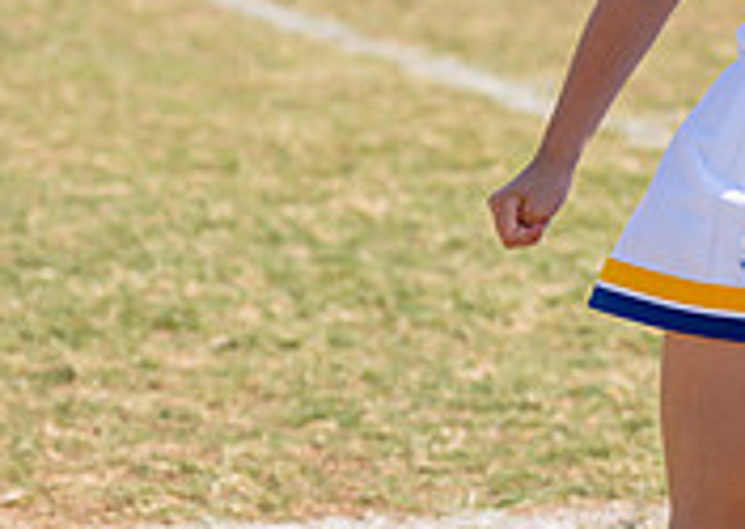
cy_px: -4
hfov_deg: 7.3
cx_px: 849
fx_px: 5786
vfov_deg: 5.2
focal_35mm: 274
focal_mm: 70
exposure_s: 1/1600
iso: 100
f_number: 3.2
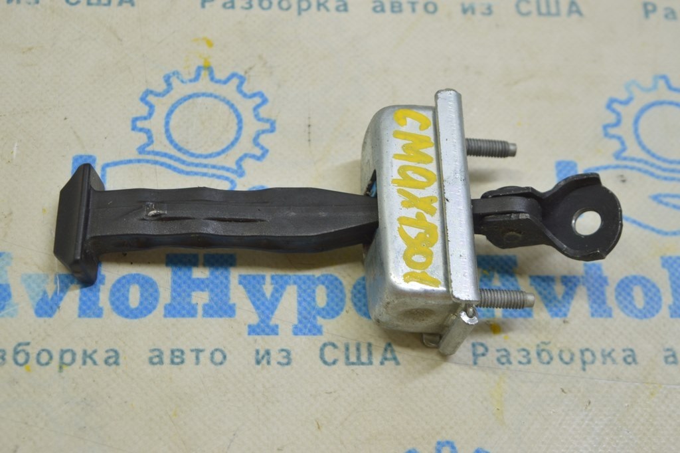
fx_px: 1302
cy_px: 226
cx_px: 340
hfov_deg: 29.3
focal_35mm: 69
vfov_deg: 19.7
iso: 400
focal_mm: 46
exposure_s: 1/25
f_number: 5.6
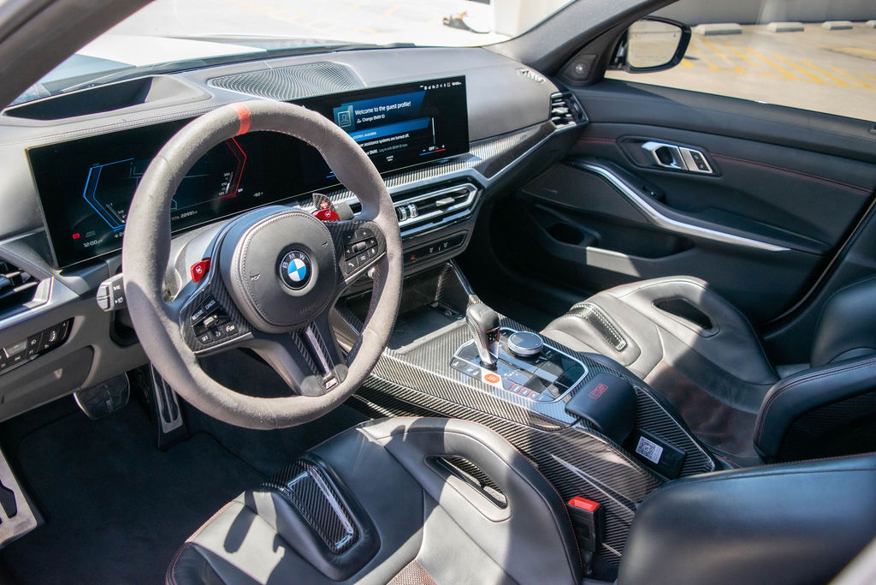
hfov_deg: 67.4
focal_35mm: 27
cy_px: 292
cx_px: 438
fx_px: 657
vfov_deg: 47.9
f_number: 3.5
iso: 800
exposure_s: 1/1000
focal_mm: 18
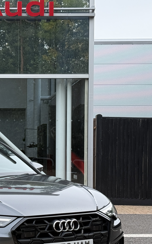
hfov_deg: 14.2
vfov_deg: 23.0
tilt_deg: +1.8
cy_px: 147
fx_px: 596
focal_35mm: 90
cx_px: -22
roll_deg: +0.7
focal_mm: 6.76
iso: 64
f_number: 1.78
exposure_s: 1/1055
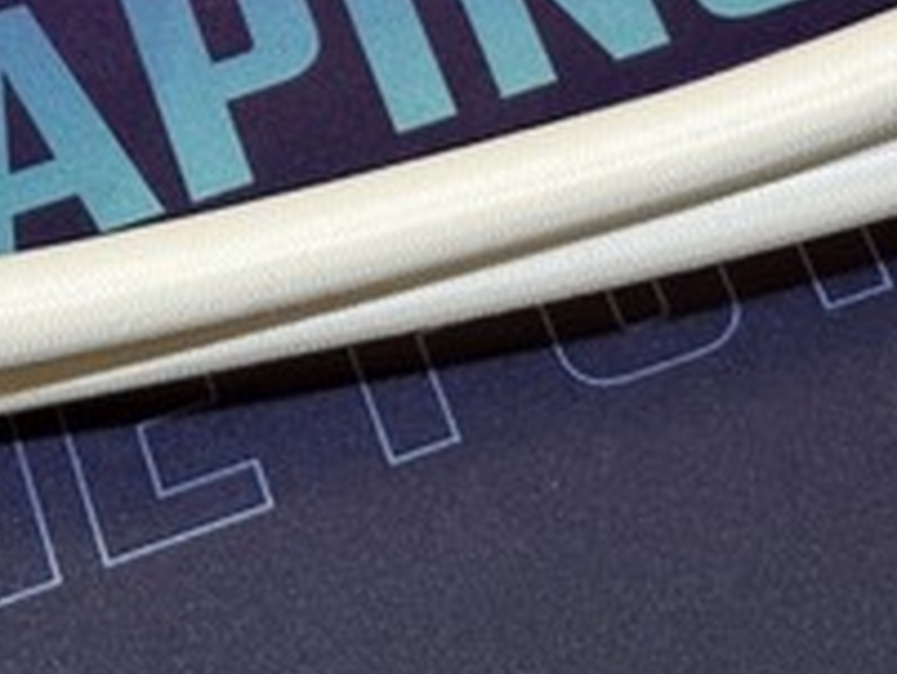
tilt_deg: -46.5
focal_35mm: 172
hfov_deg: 11.4
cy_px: -241
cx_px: 0
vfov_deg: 8.5
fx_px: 4460
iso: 200
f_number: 1.78
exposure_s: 1/40
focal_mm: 6.86
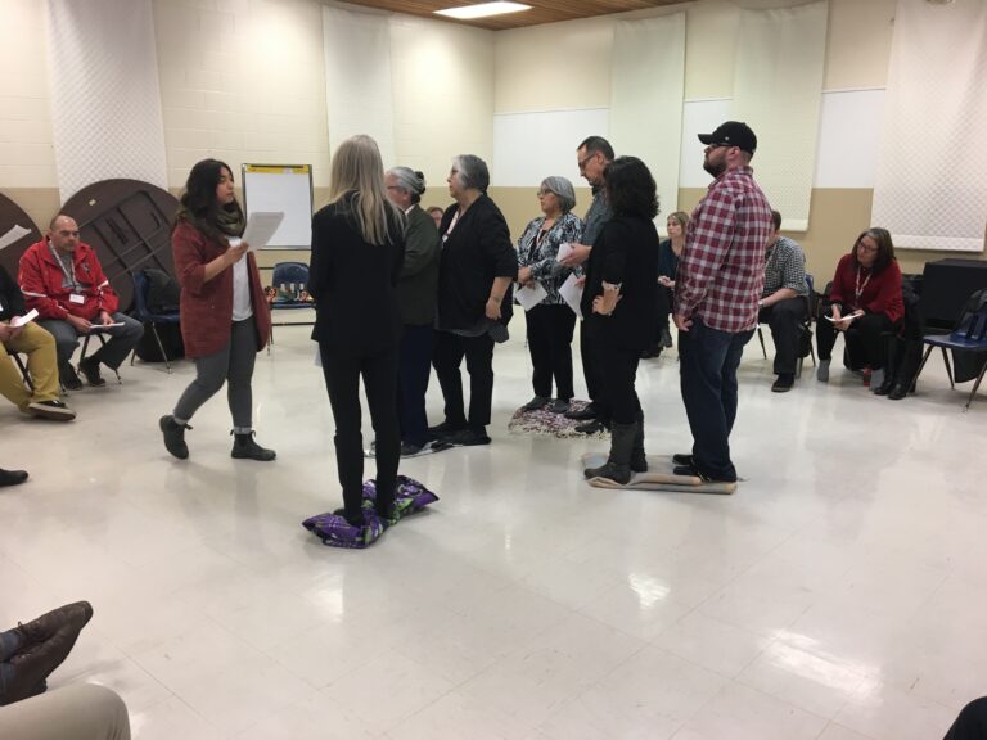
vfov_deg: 48.2
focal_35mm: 29
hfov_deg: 61.7
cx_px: 494
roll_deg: -0.3
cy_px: 370
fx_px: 827
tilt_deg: -12.5
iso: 80
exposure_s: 1/30
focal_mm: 4.15
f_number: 2.2
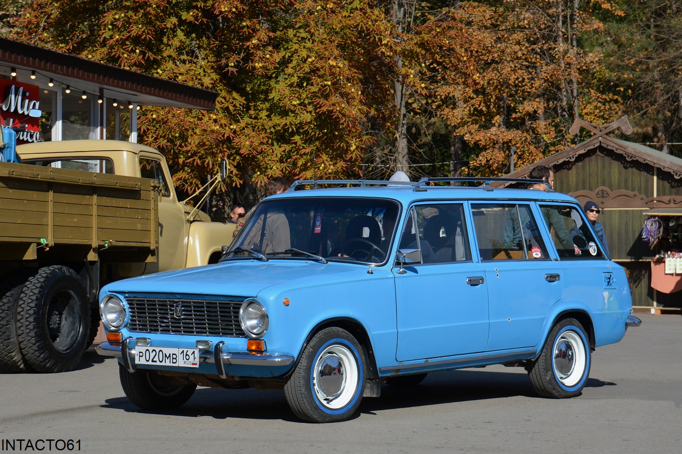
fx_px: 1761
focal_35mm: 93
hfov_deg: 21.9
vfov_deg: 14.7
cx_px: 341
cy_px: 227
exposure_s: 1/1600
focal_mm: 62
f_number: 6.3
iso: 400
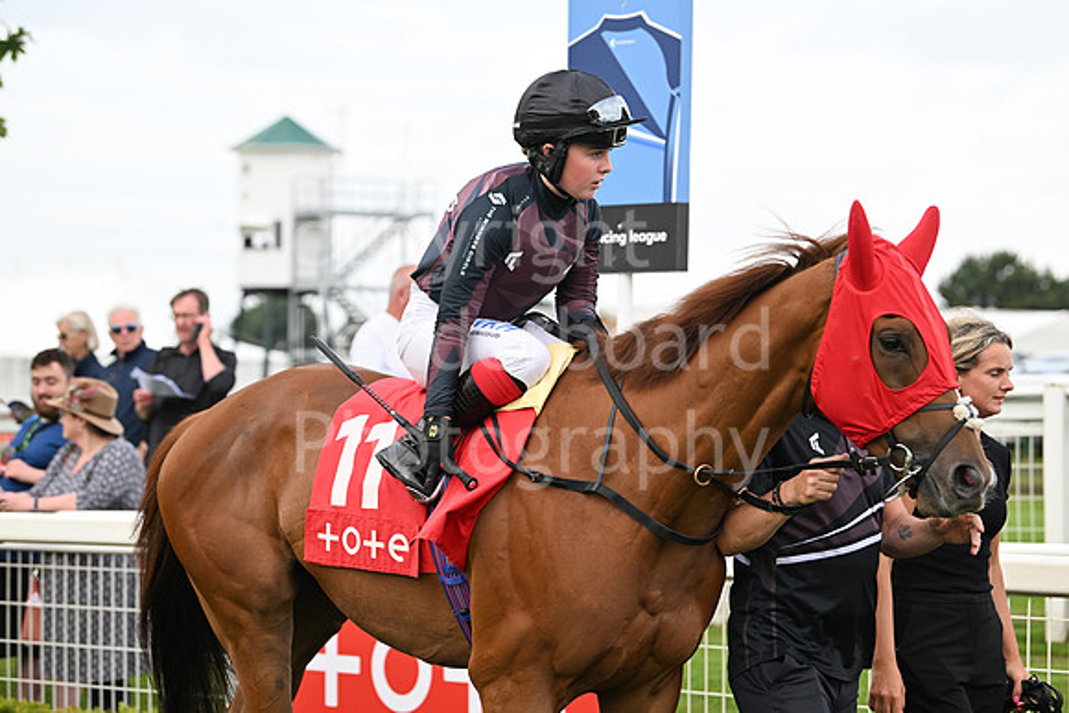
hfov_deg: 17.6
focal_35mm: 116
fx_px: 3445
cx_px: 534
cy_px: 356
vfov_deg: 11.8
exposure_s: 1/1600
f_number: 4.5
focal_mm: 116
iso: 800
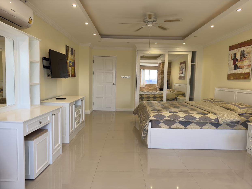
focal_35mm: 24
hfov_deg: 71.6
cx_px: 126
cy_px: 94
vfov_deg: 56.8
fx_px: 175
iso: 125
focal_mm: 6.76
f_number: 1.78
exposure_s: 1/163
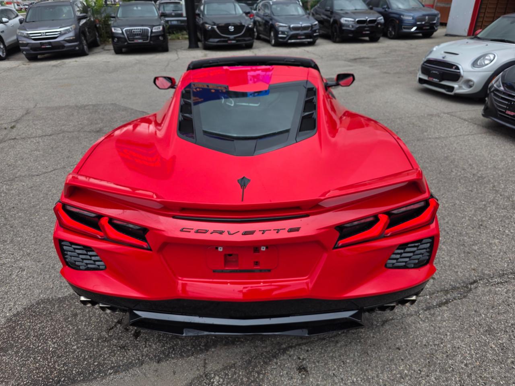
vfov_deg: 58.9
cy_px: 193
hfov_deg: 73.9
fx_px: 342
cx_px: 258
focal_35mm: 23
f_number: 1.7
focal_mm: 6.3
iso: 80
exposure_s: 1/1517
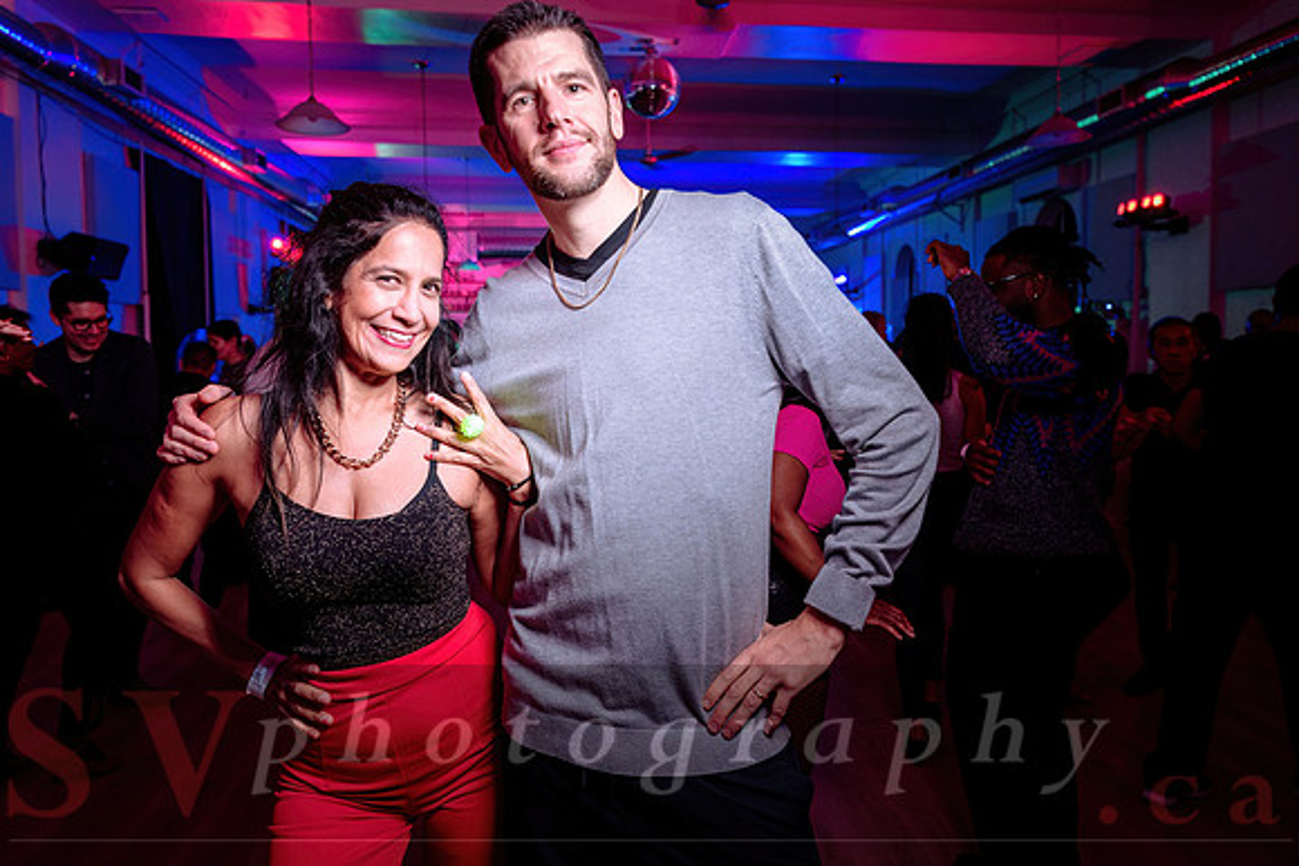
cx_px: 683
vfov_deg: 50.9
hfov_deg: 70.9
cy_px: 411
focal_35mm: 25
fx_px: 911
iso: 800
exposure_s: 1/60
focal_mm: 24
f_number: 3.5
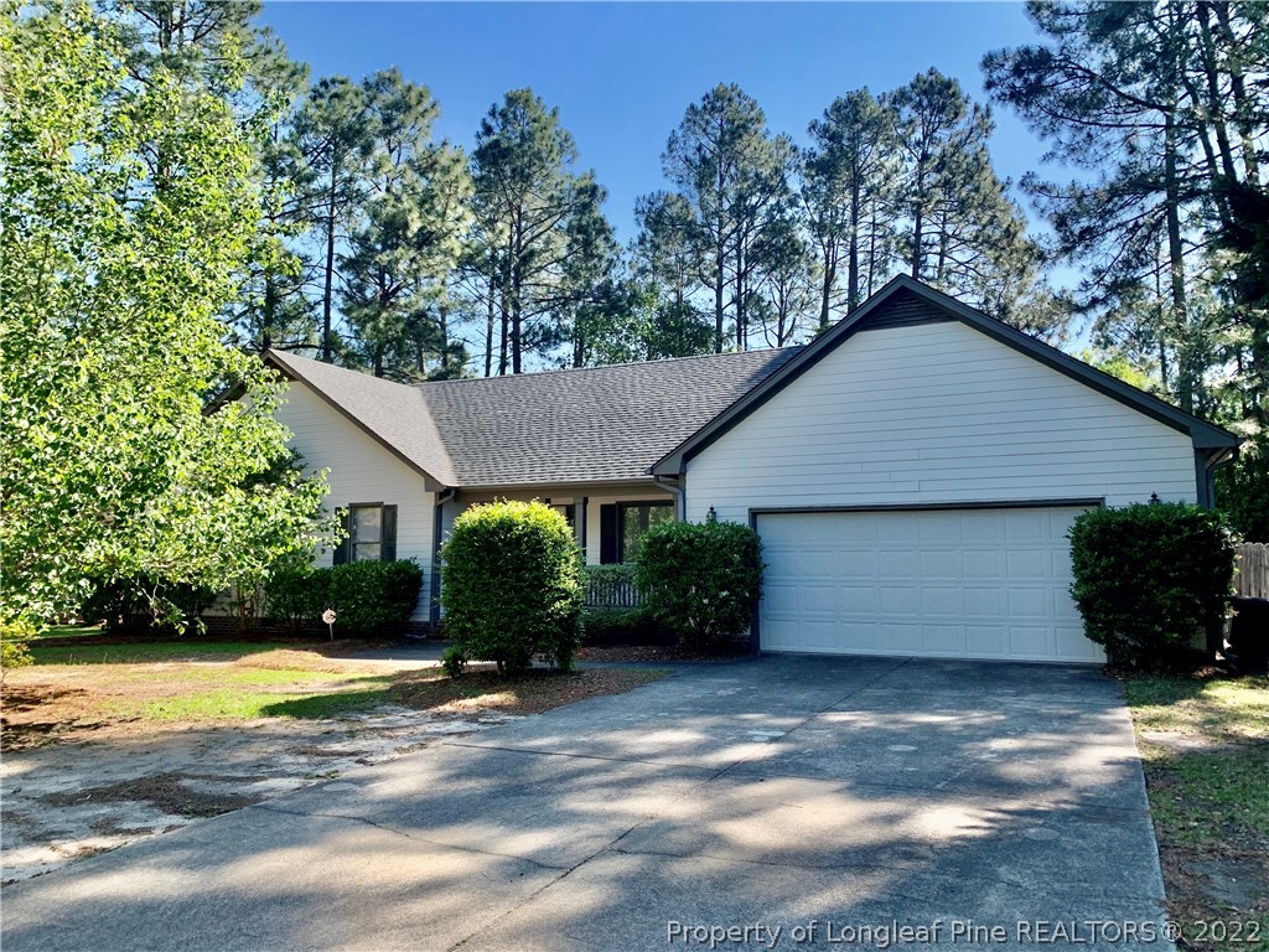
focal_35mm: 26
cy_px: 476
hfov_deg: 67.3
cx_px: 634
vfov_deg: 53.1
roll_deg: -1.0
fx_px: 953
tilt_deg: +9.8
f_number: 1.8
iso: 25
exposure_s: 1/537
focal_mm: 4.25
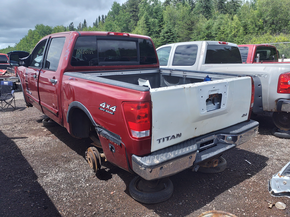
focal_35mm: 26
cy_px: 108
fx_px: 218
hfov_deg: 67.3
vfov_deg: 53.1
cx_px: 145
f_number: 1.9
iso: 40
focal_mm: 3.58
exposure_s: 1/548
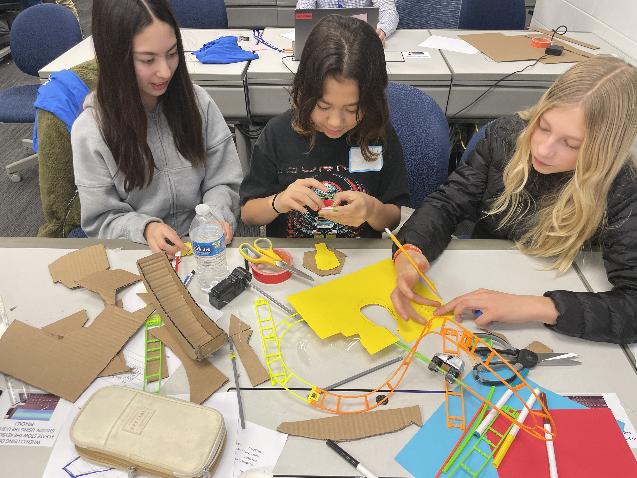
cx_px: 318
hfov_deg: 67.3
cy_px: 239
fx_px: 478
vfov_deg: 53.1
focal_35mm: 26
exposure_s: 1/120
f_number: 1.6
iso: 125
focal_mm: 4.2
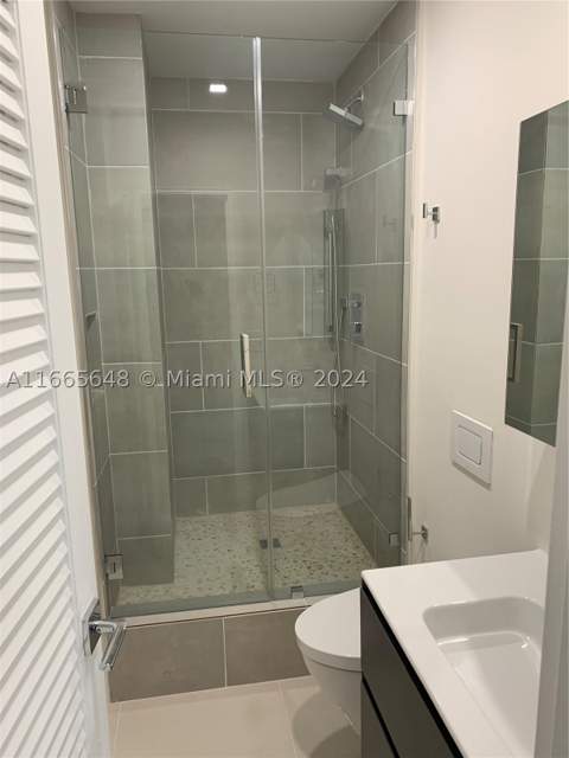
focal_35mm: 26
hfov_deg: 53.1
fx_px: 570
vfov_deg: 67.3
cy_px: 379
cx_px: 284
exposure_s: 1/62
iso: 100
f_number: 1.8
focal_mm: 4.25
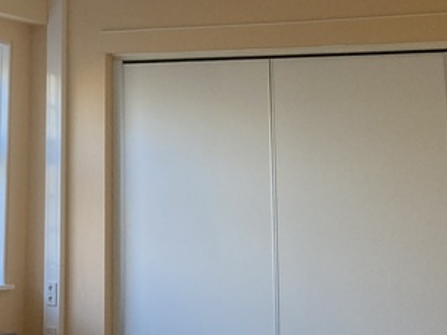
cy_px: -81
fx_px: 1188
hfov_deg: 20.4
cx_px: -29
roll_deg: -1.2
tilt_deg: +15.4
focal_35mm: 92
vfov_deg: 15.4
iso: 80
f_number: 1.8
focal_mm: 3.99
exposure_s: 1/71
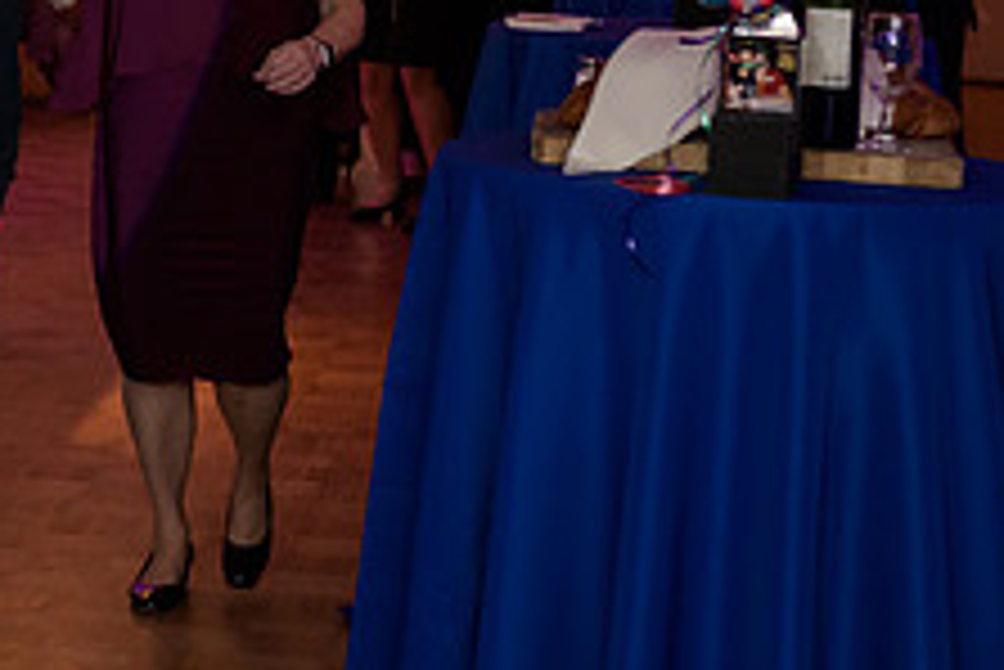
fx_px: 3628
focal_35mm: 130
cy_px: -70
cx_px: 171
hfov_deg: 15.6
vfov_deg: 10.4
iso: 800
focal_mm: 50
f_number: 3.2
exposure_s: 1/125
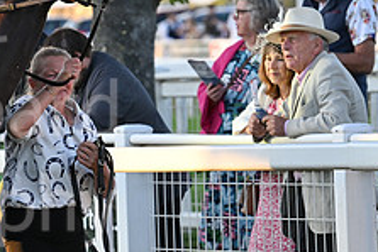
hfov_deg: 4.2
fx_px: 5190
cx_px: -98
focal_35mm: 494
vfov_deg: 2.8
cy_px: 124
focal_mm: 190
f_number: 5.6
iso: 1000
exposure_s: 1/500
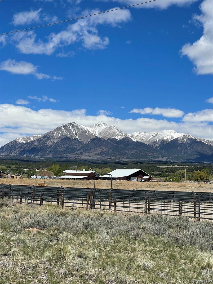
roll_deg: -1.7
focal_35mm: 64
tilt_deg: +4.0
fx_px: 525
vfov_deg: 30.3
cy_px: 142
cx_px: 106
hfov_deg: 22.9
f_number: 2.2
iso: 20
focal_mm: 7.5
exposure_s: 1/2320
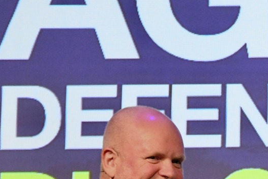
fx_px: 2556
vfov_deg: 4.0
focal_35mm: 344
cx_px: 310
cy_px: 183
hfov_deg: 6.0
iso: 3200
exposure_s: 1/80
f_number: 5.3
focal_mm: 75
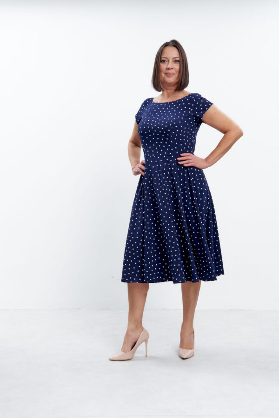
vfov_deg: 42.7
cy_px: 209
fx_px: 535
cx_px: 140
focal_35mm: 46
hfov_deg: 29.2
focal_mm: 46
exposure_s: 1/160
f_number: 13
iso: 100
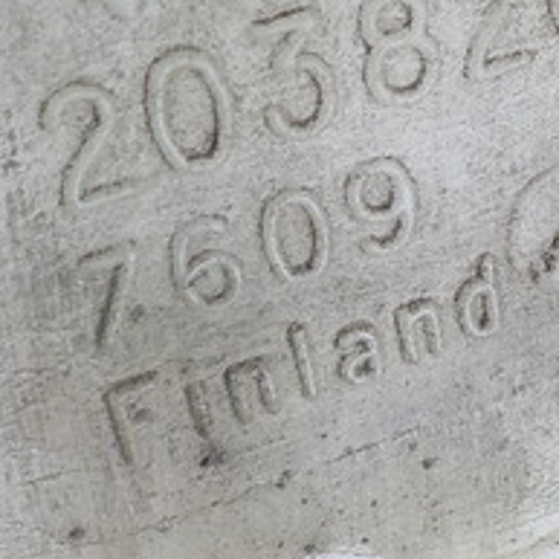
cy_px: 142
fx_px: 1608
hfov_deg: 19.6
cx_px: 420
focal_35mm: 88
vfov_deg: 19.6
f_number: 3.3
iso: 125
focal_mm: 4.1
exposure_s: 1/125
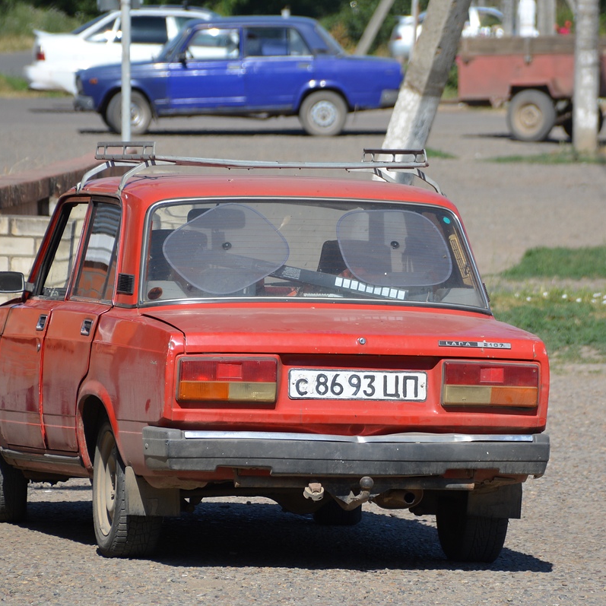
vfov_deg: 4.3
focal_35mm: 403
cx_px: 268
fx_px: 7982
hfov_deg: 4.3
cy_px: 303
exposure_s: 1/800
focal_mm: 210
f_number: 6.3
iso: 200
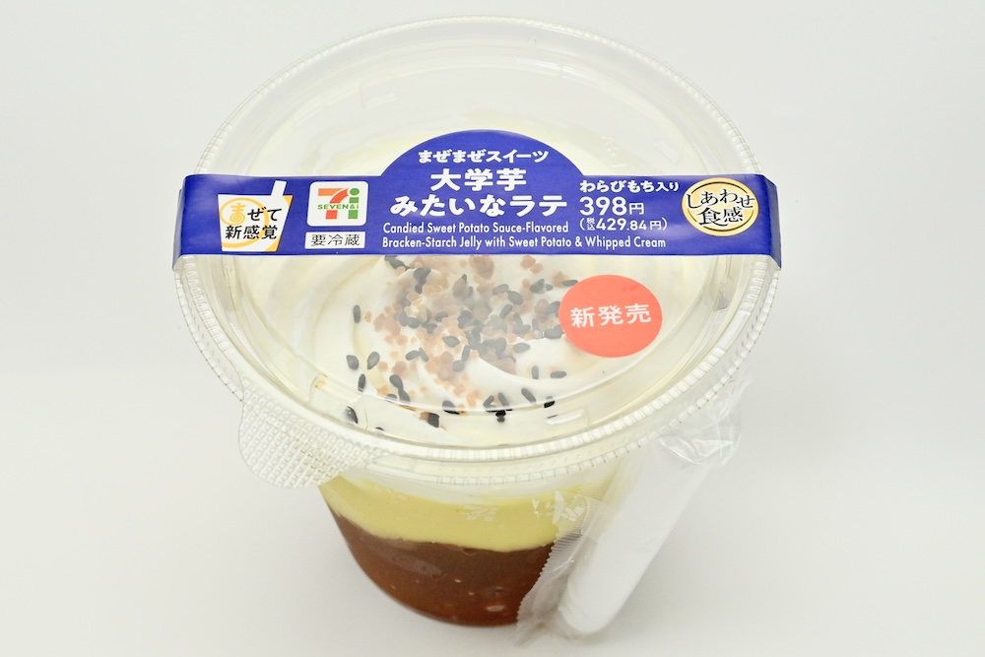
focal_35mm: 60
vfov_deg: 22.6
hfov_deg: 33.4
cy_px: 328
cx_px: 492
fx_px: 1642
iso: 6400
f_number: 16
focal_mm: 60
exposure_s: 1/100
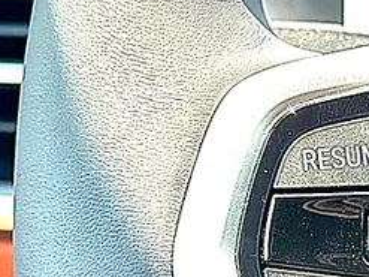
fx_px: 1300
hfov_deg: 15.7
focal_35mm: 122
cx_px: 403
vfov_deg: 12.1
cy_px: 177
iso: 100
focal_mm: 6.86
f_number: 1.78
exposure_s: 1/639
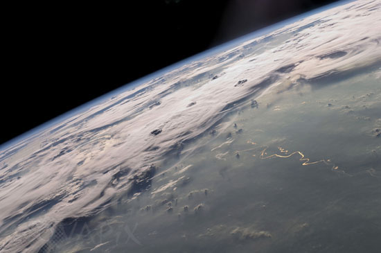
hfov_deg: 28.1
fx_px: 761
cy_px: 126
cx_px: 190
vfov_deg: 18.9
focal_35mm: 72
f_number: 7.1
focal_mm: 48
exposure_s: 1/1250
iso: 200
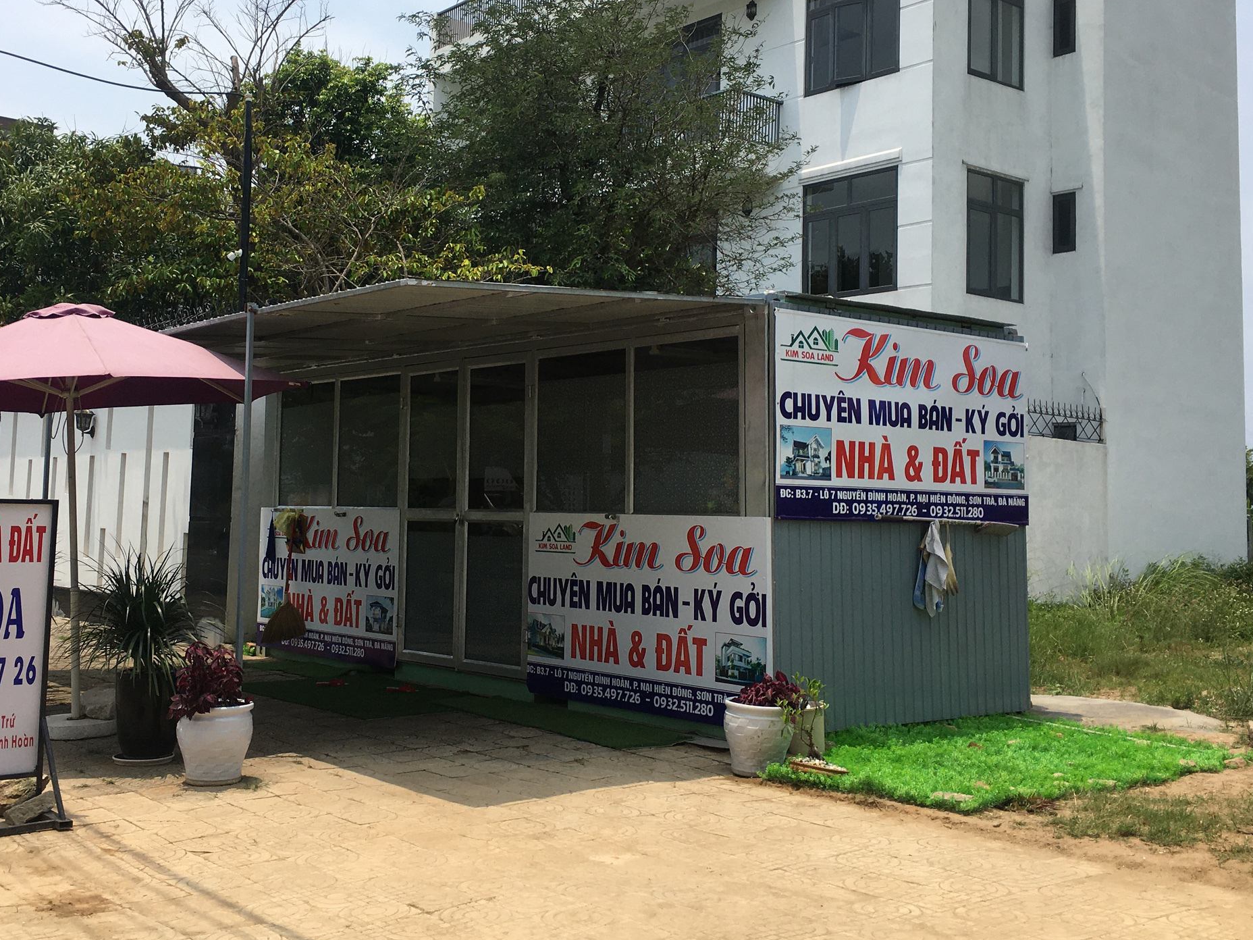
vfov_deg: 35.9
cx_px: 524
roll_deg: -2.2
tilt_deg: +6.5
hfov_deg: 46.6
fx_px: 1448
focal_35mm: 40
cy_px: 395
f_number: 2.2
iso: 25
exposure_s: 1/2404
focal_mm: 4.15
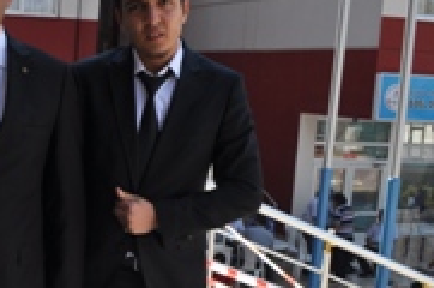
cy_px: 190
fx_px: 806
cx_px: -50
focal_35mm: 67
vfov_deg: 20.2
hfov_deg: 27.4
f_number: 8
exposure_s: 1/250
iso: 200
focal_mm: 18
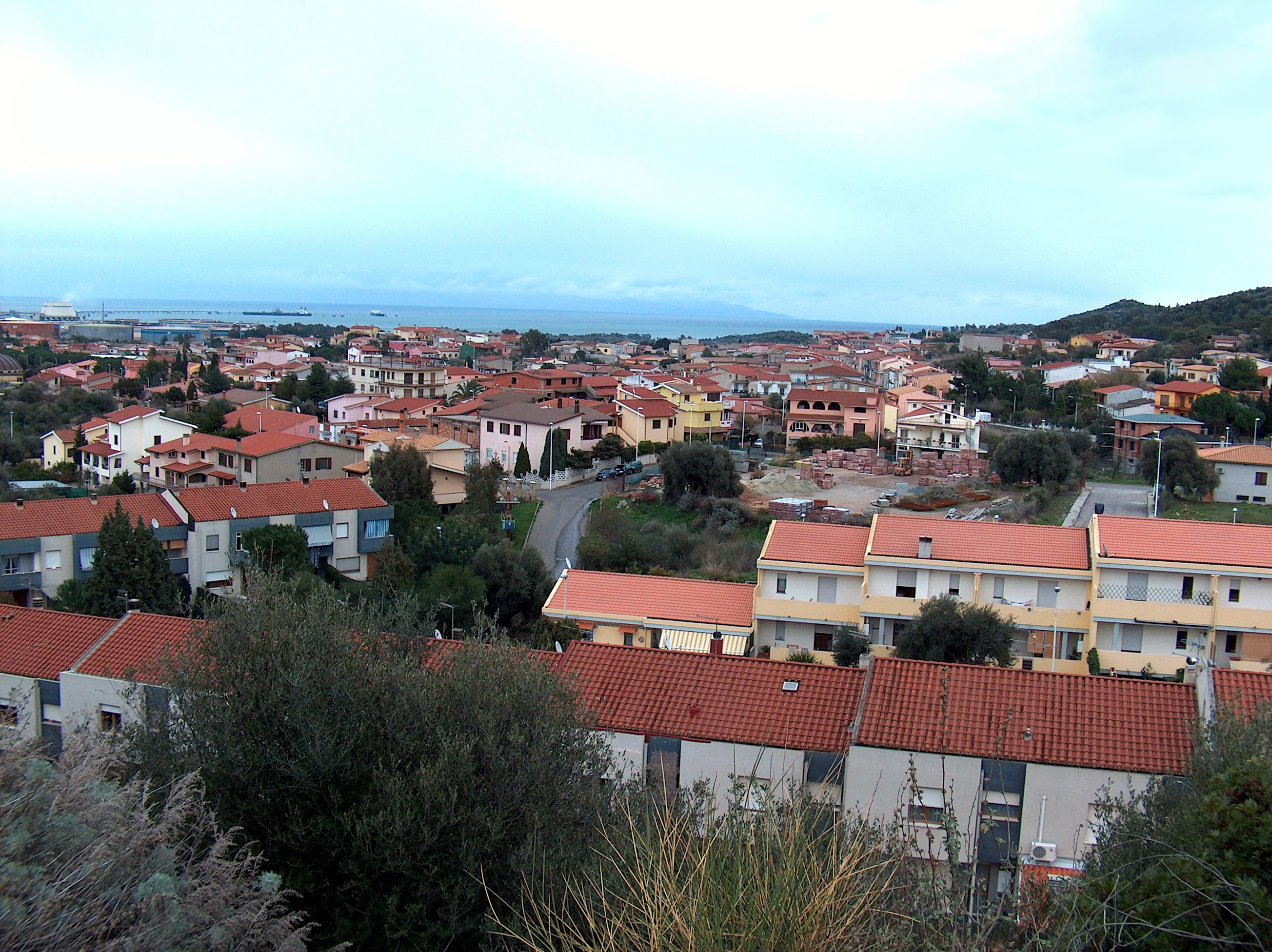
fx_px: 1359
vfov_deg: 38.6
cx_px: 636
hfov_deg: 50.2
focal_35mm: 37
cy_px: 476
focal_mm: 7.6
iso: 100
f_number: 4
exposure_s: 1/263
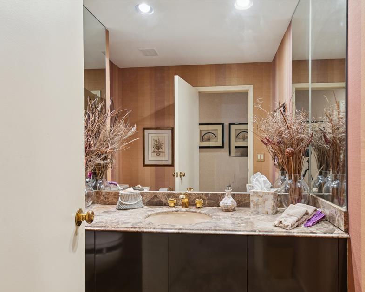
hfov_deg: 74.7
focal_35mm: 22
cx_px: 205
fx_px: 238
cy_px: 157
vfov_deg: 63.1
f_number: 8
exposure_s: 1/6
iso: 400
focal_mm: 12
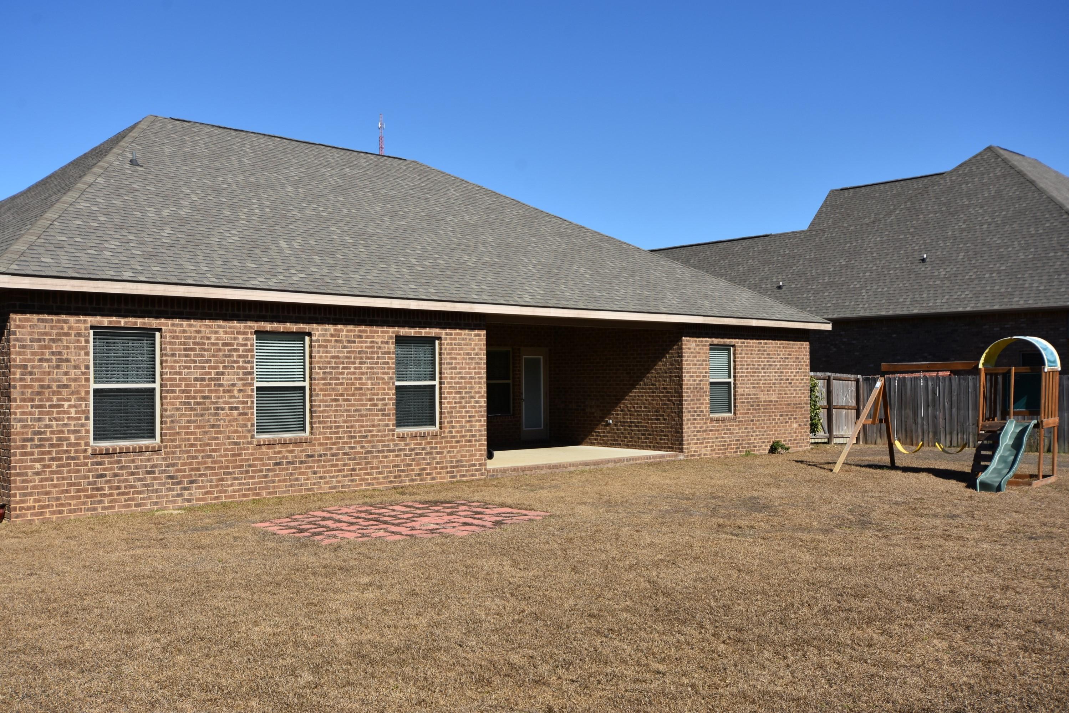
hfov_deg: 57.2
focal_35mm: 33
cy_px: 356
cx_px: 534
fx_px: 980
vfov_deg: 40.0
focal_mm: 22
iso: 100
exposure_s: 1/250
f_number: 9
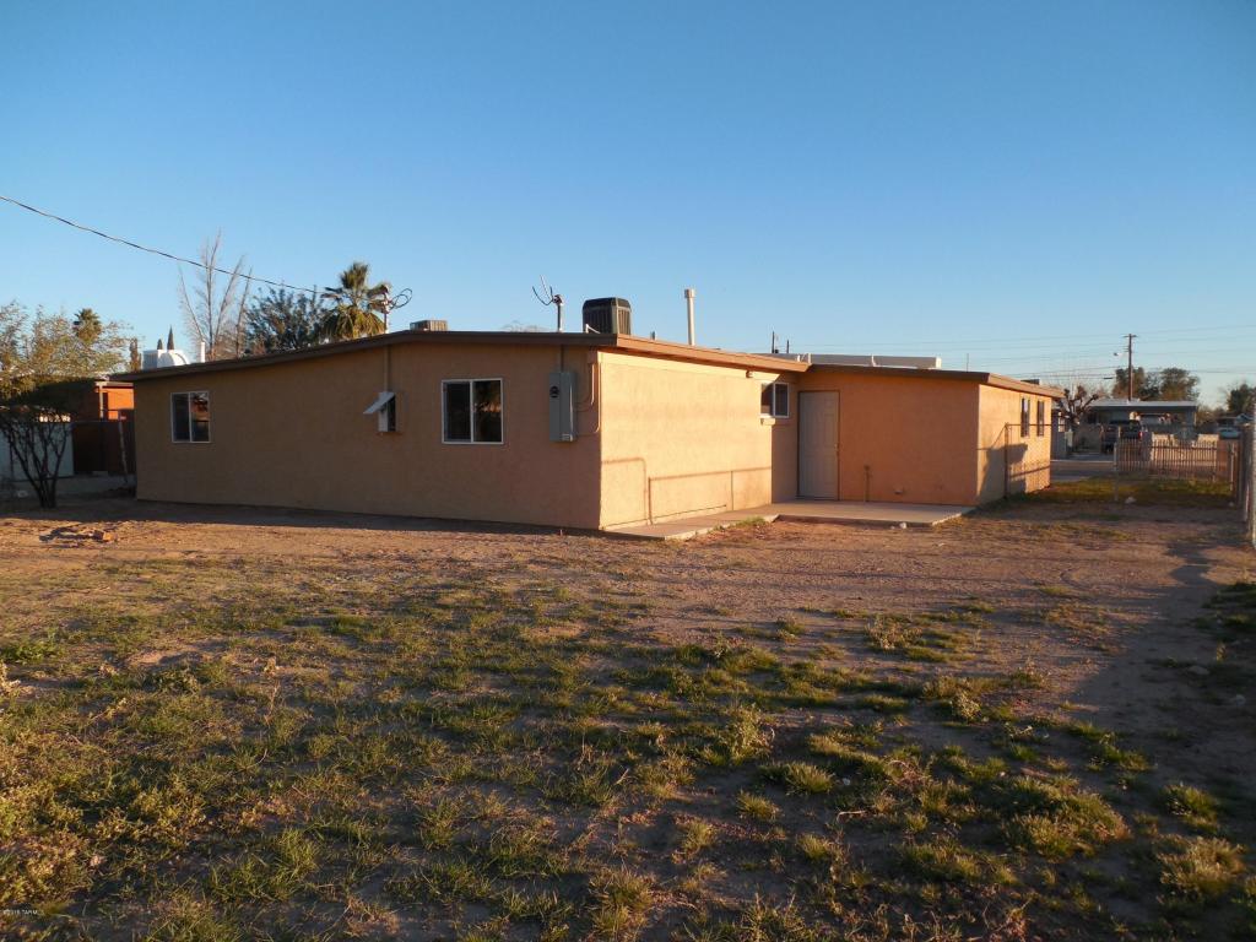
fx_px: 907
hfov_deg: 69.4
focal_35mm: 25
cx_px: 628
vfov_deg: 54.9
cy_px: 471
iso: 125
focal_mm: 4.5
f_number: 3.3
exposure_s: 1/640
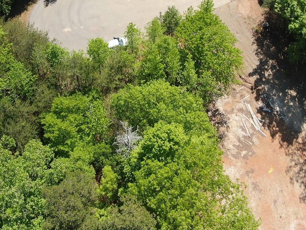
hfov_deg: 35.5
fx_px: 477
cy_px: -4
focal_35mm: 54
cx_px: 148
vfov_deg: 25.6
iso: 100
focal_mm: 4.39
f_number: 2.8
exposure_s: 1/8
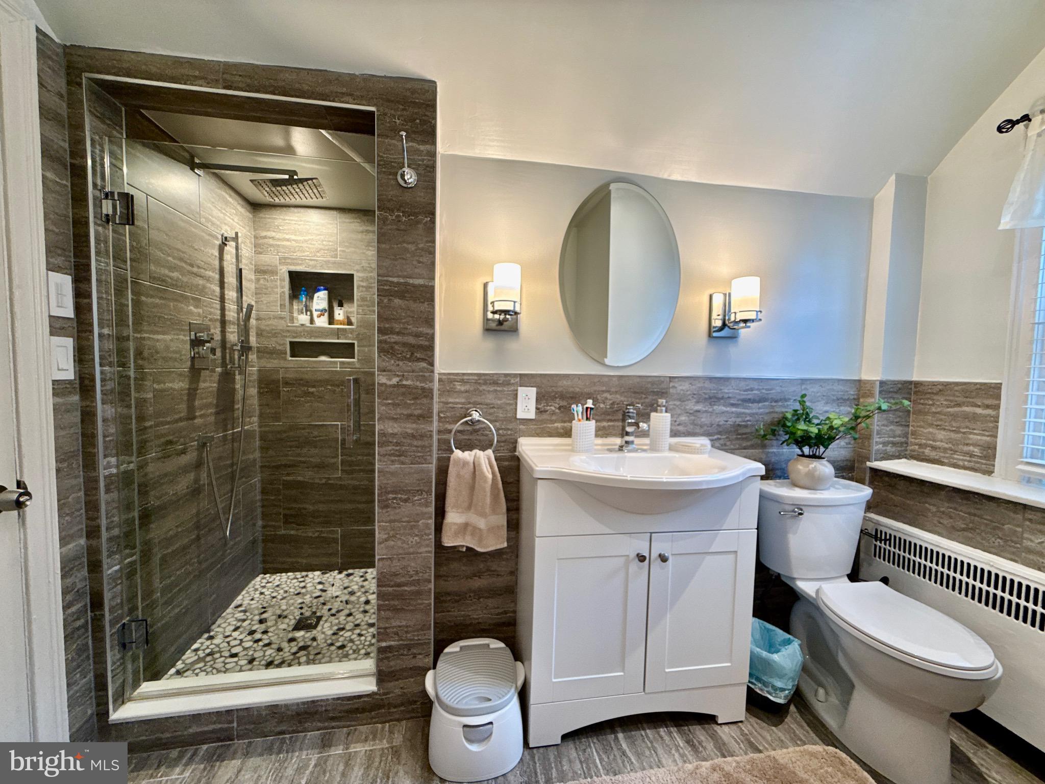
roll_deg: -1.0
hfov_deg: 102.1
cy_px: 392
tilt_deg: -3.1
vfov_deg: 85.7
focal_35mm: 14
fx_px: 423
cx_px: 522
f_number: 2.2
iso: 64
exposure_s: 1/40
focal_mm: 2.22
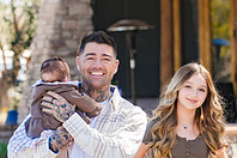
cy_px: 204
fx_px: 3252
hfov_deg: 4.2
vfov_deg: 2.8
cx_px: 271
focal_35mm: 494
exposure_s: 1/400
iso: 320
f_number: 5.6
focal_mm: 169
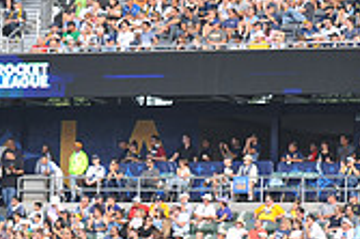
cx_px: 30
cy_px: 62
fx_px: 4675
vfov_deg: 2.9
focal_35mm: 468
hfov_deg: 4.4
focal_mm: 135
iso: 280
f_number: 2.8
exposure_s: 1/1250
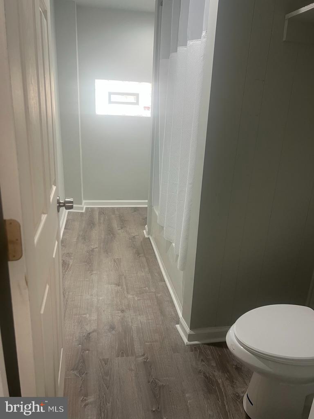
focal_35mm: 26
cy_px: 210
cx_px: 157
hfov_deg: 53.1
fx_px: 314
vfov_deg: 67.3
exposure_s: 1/60
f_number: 1.5
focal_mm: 5.7
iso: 80
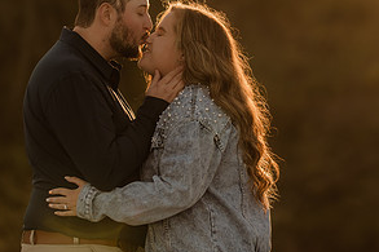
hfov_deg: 12.2
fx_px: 1768
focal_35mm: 168
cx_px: 290
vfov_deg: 8.1
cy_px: 52
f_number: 1.4
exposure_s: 1/1000
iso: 50
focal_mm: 85
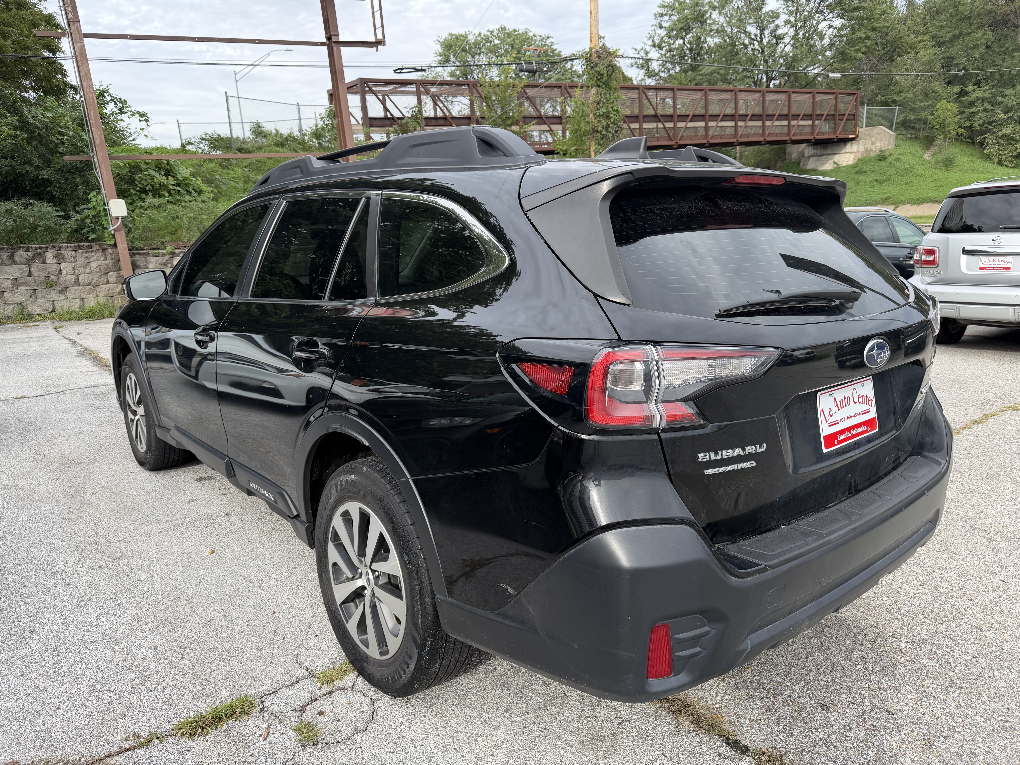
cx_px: 510
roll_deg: +3.9
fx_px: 707
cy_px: 382
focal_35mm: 24
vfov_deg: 56.8
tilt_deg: -14.0
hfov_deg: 71.6
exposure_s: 1/1005
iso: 100
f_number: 1.78
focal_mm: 6.76
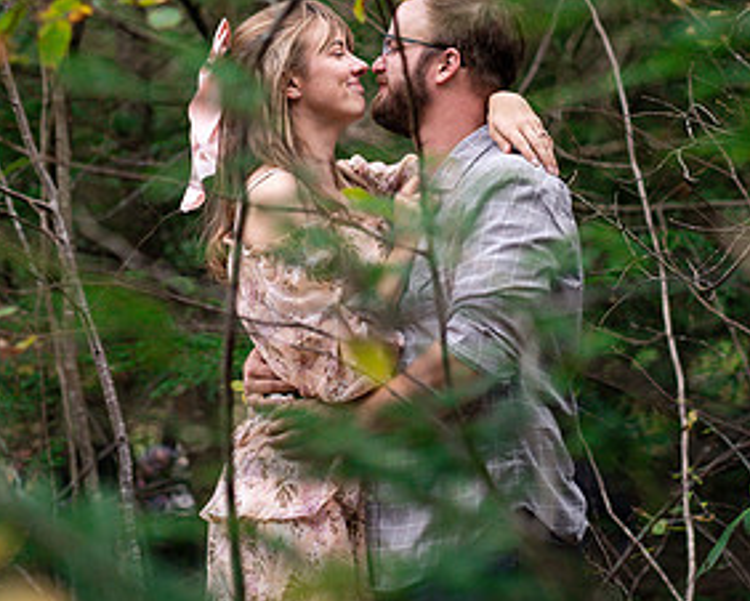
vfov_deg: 9.4
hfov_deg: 11.8
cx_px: 418
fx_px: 3643
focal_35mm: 164
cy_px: 124
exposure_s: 1/1000
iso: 1000
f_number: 2.8
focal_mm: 85
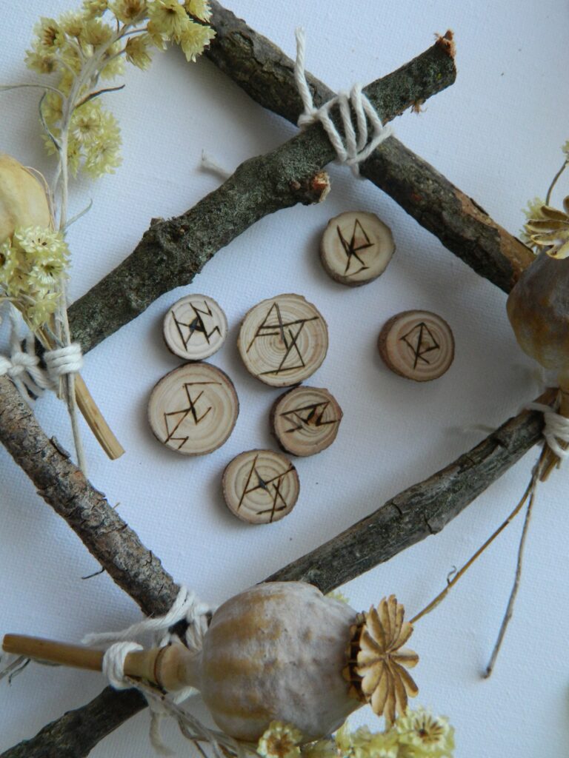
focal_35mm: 35
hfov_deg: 40.7
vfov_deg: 52.6
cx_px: 284
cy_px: 379
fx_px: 767
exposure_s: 1/40
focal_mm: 6.2
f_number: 3.3
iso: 250
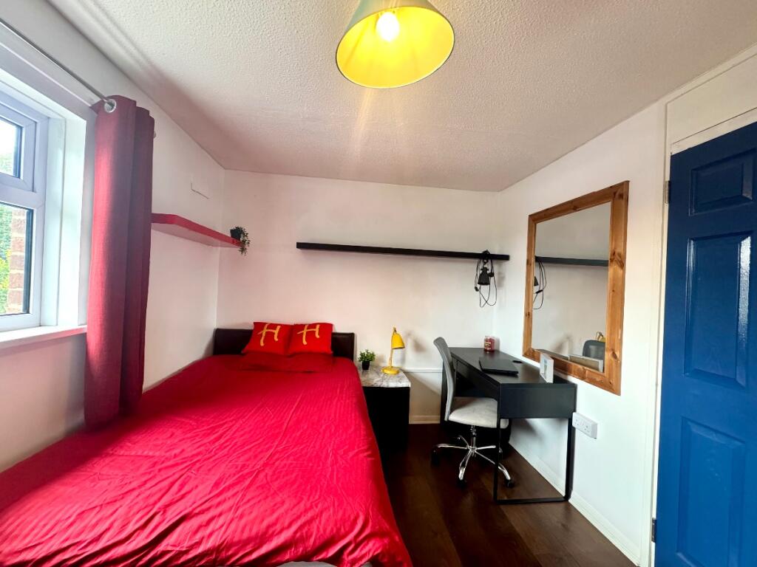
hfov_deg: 102.1
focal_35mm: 14
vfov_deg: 85.7
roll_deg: -2.6
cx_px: 378
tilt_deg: -0.4
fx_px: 306
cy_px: 284
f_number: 2.2
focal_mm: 2.22
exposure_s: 1/100
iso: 320
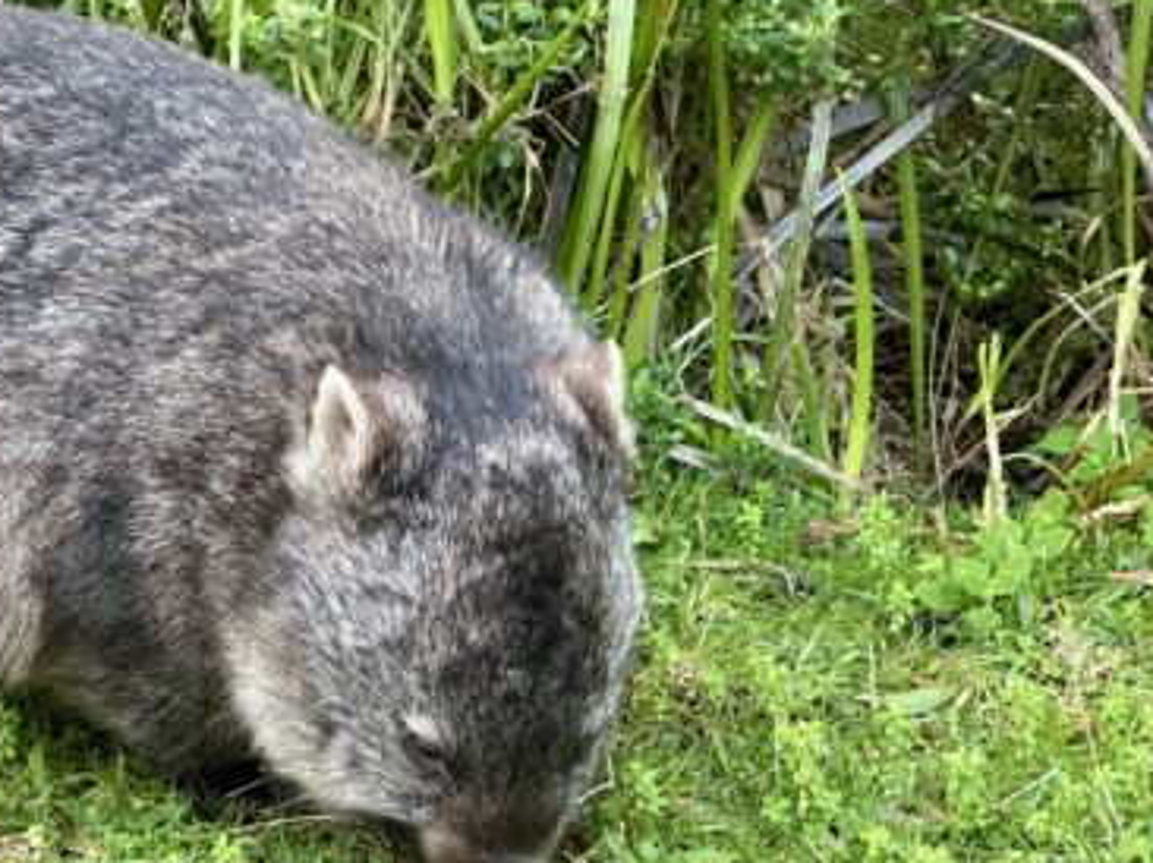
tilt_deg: -10.3
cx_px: 318
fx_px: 4094
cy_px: 378
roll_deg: -0.8
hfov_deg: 16.0
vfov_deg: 12.0
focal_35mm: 123
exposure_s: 1/87
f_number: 2.8
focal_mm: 9
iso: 250
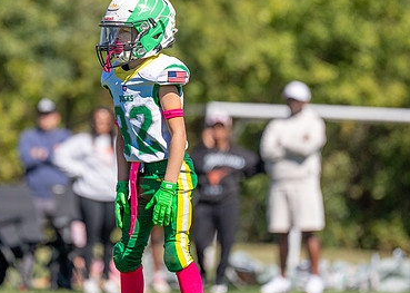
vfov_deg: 2.9
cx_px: 93
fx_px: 5725
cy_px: 119
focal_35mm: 492
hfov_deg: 4.1
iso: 160
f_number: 2.8
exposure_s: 1/4000
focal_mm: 200
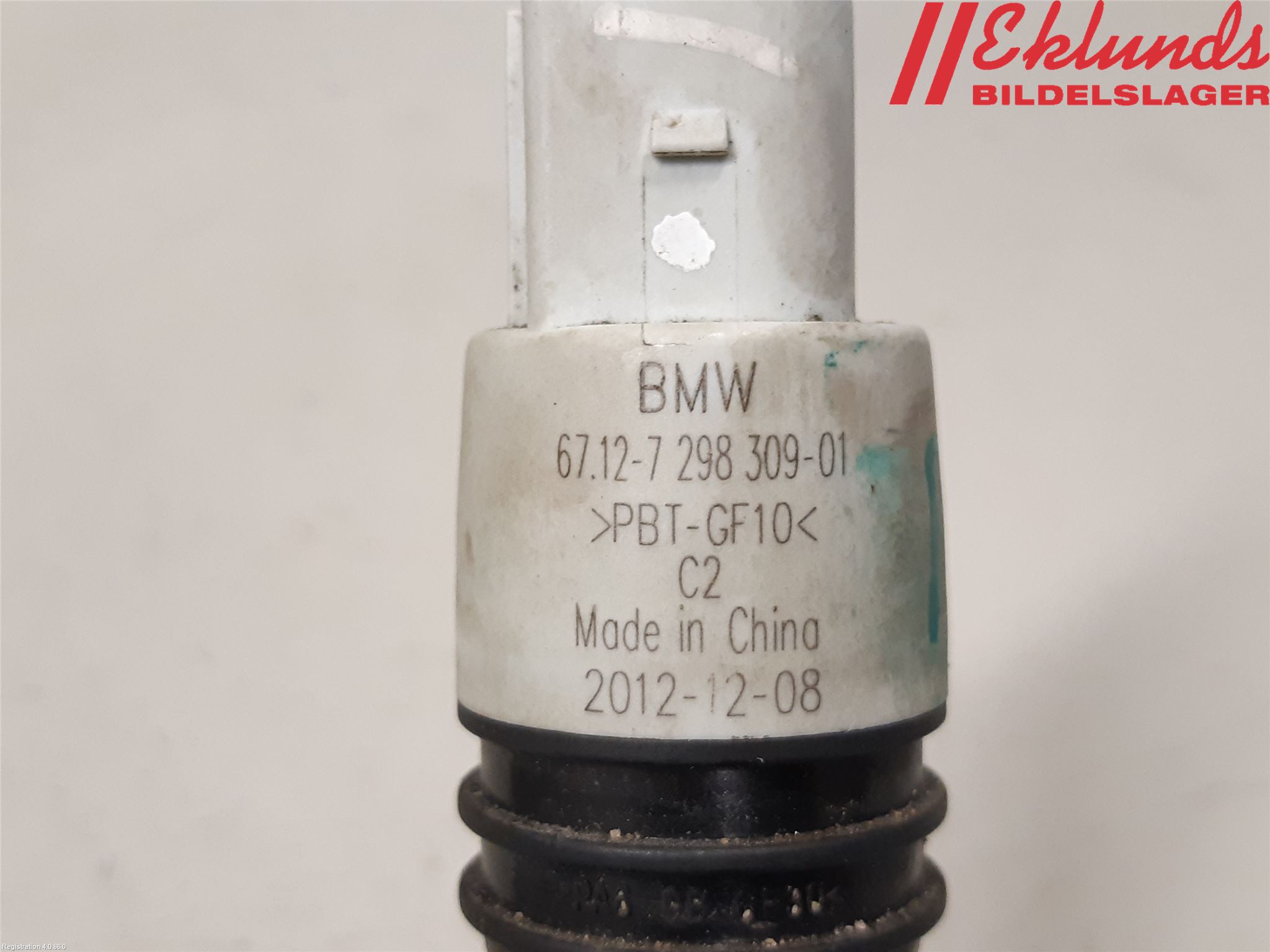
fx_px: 954
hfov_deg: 67.3
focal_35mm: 26
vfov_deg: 53.1
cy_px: 476
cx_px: 635
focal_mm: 3.93
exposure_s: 1/50
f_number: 1.7
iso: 160
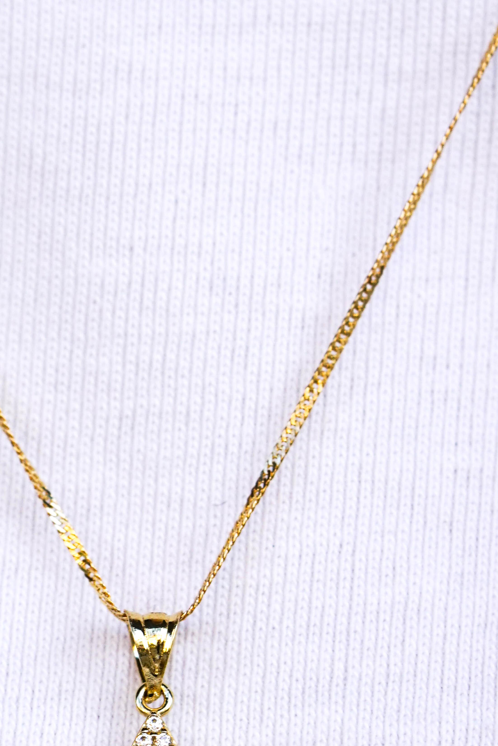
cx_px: 147
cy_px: 581
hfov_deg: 6.4
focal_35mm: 216
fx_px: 4480
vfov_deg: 9.5
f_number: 5.6
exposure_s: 1/320
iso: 320
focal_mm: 90
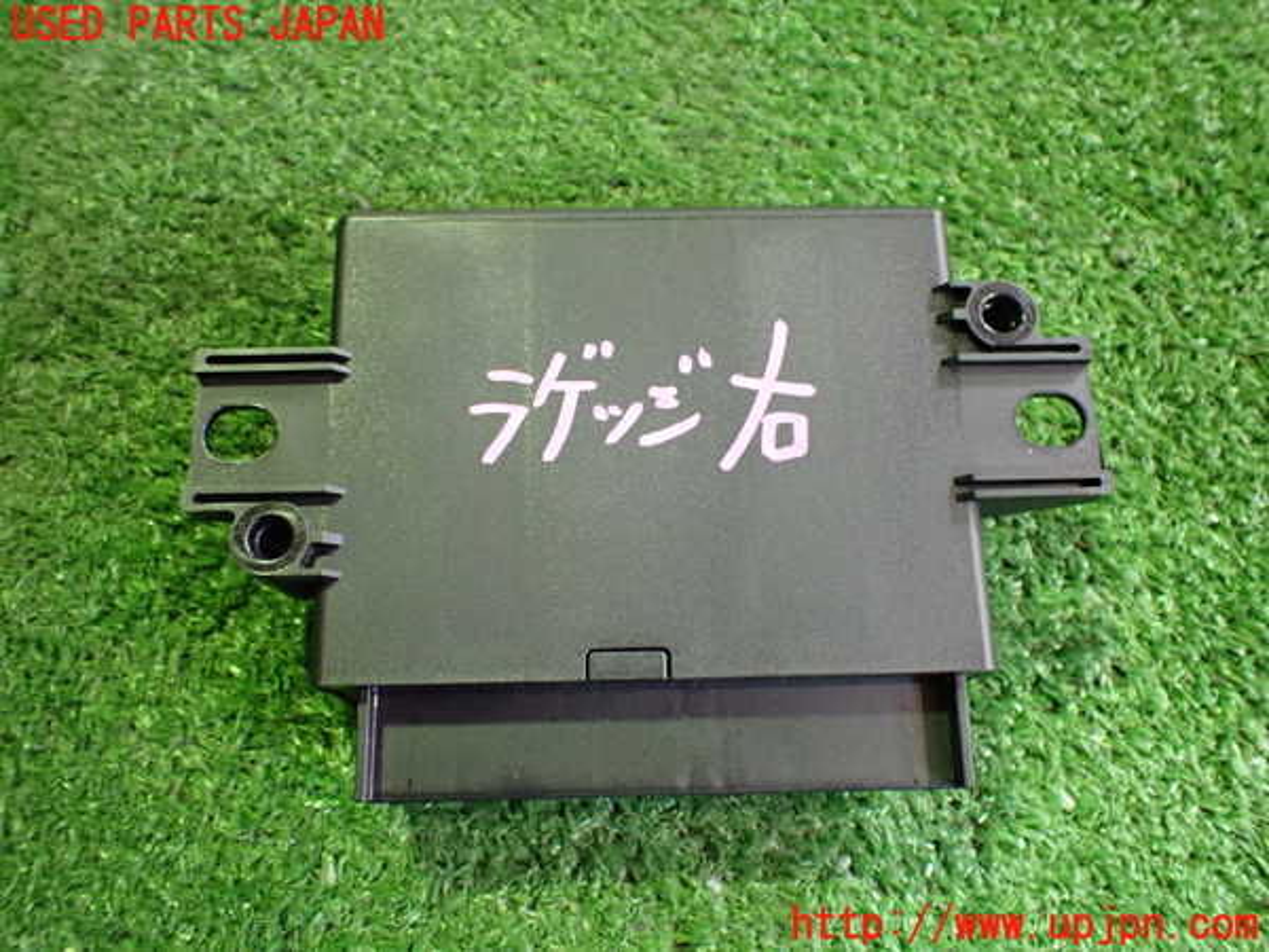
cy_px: 476
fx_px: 1100
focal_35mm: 30
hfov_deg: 60.0
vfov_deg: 46.8
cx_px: 634
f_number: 2.3
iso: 800
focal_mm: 5.4
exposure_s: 1/40
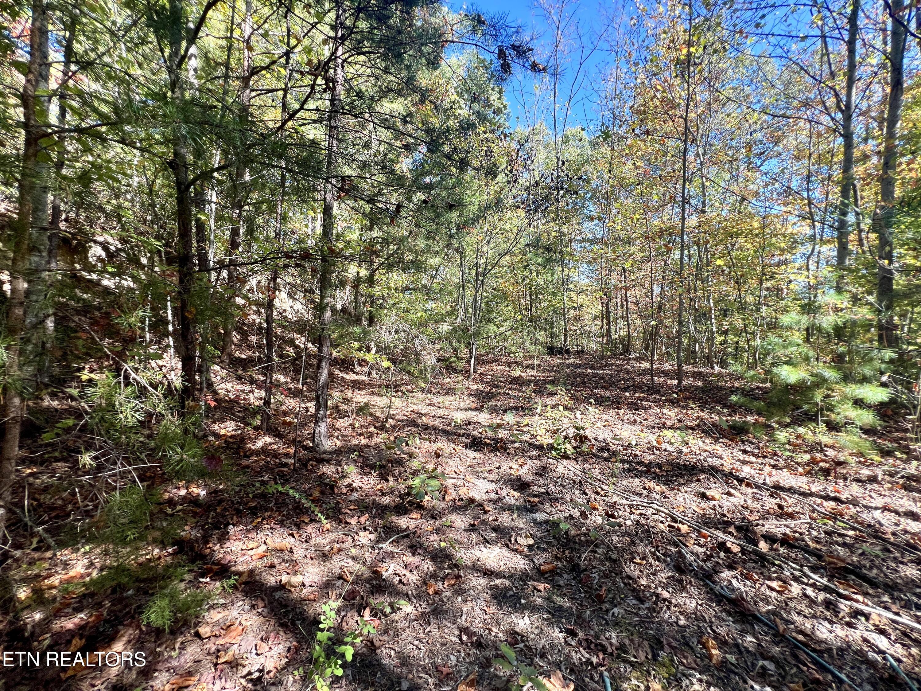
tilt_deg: -2.7
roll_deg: +1.6
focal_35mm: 13
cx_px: 460
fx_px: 346
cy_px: 346
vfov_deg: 89.9
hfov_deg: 106.2
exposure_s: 1/141
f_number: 1.8
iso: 32
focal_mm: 1.57
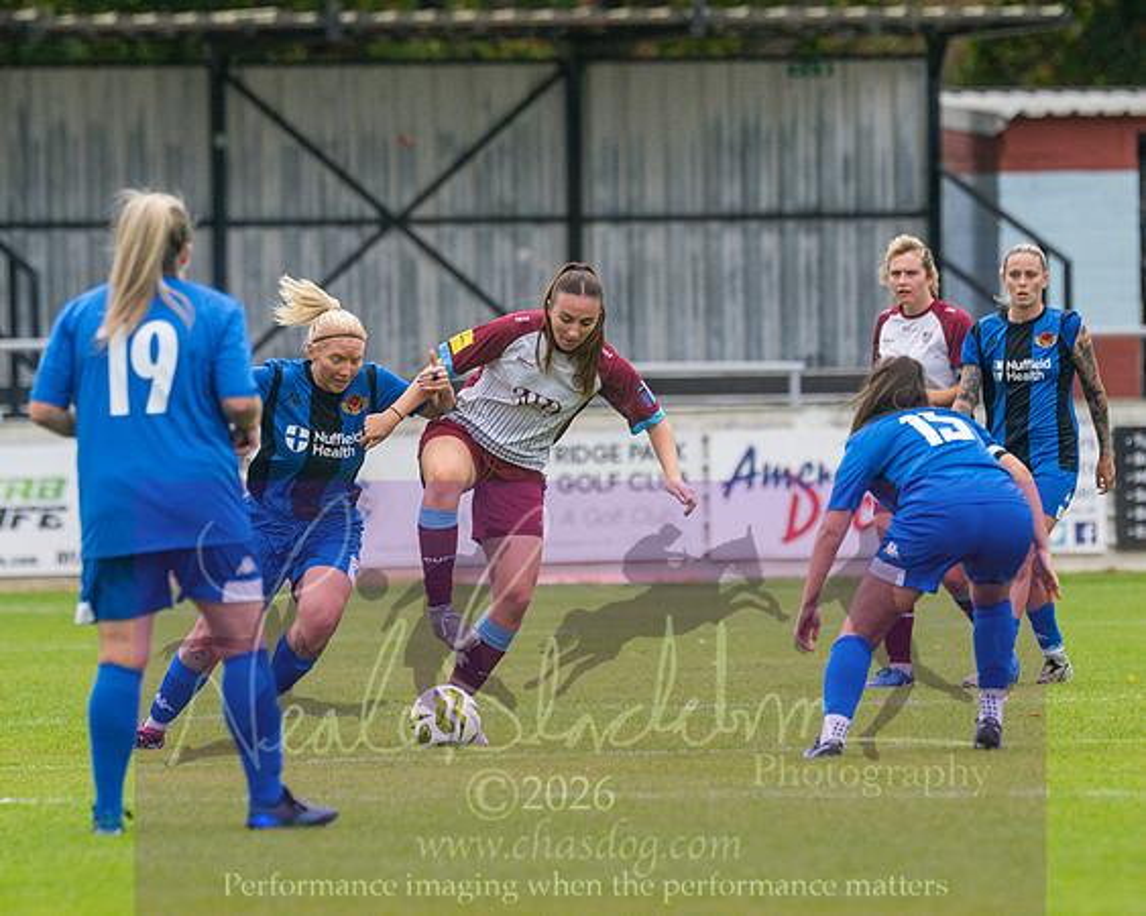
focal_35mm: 619
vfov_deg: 2.5
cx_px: 550
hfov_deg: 3.1
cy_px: 385
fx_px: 20996
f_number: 4
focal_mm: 300
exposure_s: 1/1000
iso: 720
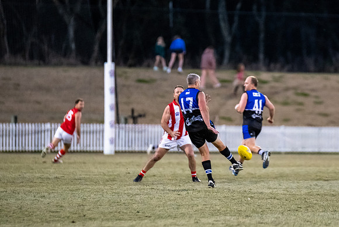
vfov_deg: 3.8
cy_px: 119
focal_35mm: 366
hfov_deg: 5.6
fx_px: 3443
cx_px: 225
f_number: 2.8
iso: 8000
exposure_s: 1/1250
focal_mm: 240
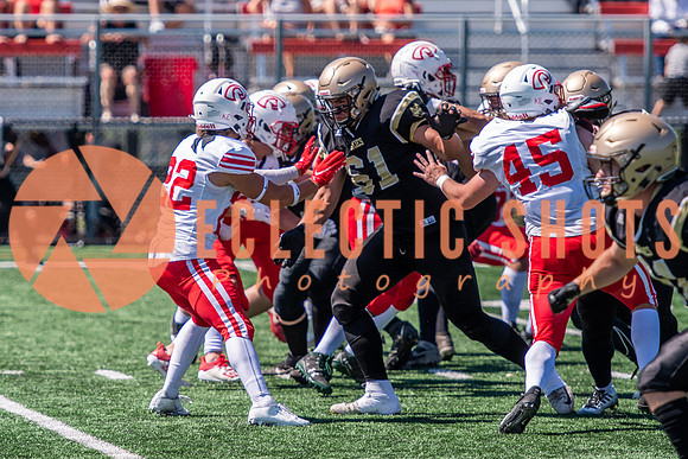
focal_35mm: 376
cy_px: 190
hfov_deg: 5.5
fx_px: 7178
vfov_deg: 3.7
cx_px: 221
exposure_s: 1/3200
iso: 160
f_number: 2.8
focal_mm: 175
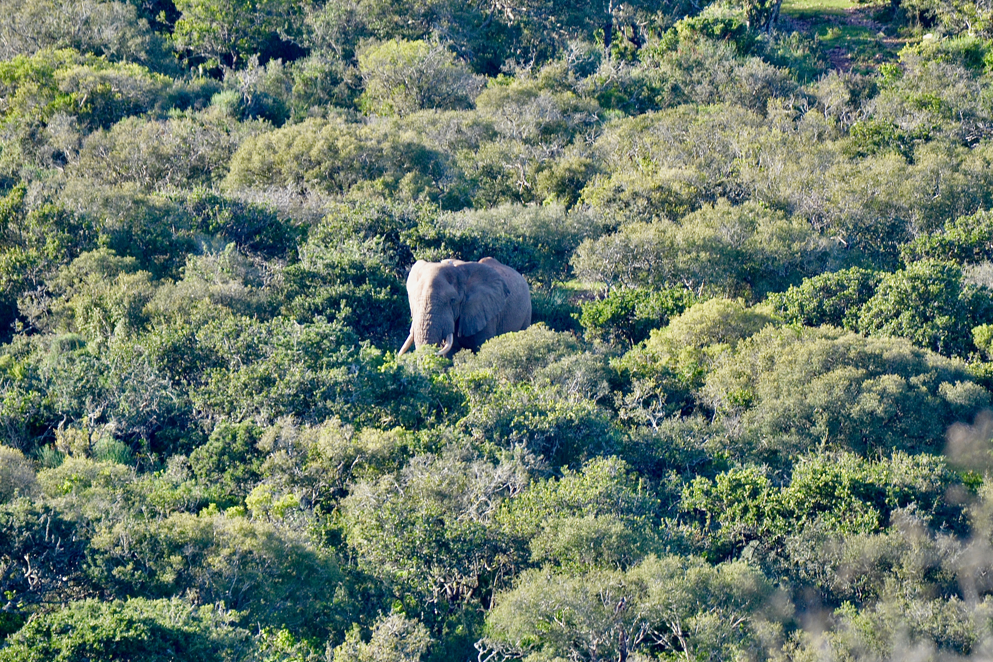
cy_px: 345
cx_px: 476
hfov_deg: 2.1
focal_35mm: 979
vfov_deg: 1.4
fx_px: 27002
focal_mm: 600
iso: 500
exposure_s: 1/250
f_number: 6.3
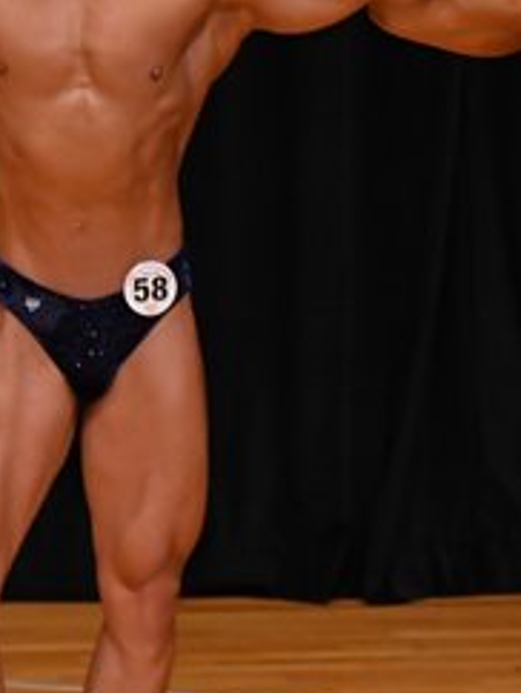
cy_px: 346
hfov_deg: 1.8
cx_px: 983
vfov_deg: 2.4
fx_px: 16647
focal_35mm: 831
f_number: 5.6
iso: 3200
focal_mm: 180
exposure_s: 1/400
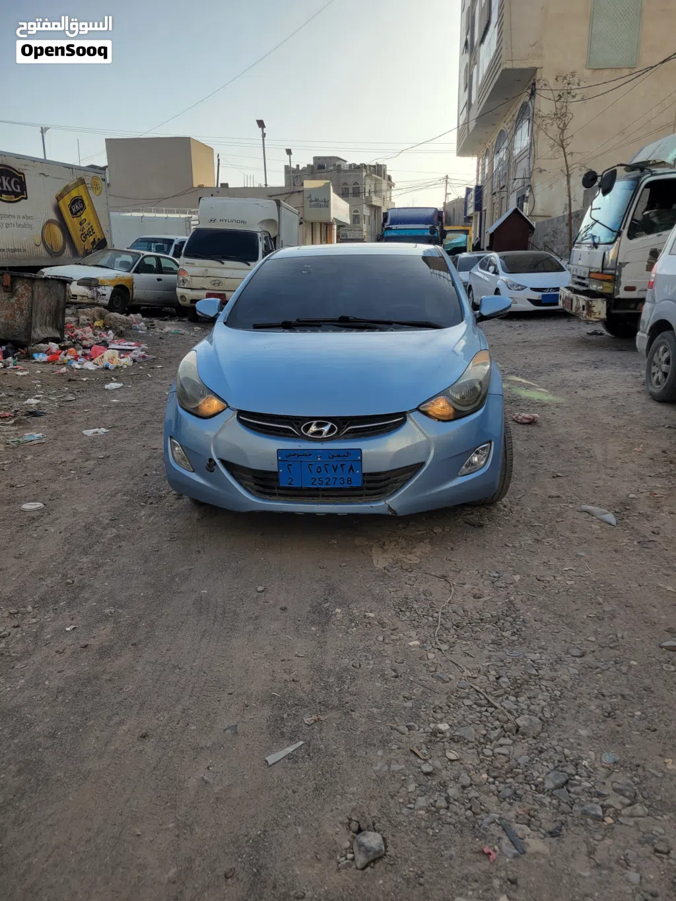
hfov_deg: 53.1
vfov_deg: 67.3
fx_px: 677
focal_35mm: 26
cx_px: 338
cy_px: 450
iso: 40
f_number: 1.8
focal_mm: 5.4
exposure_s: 1/1433
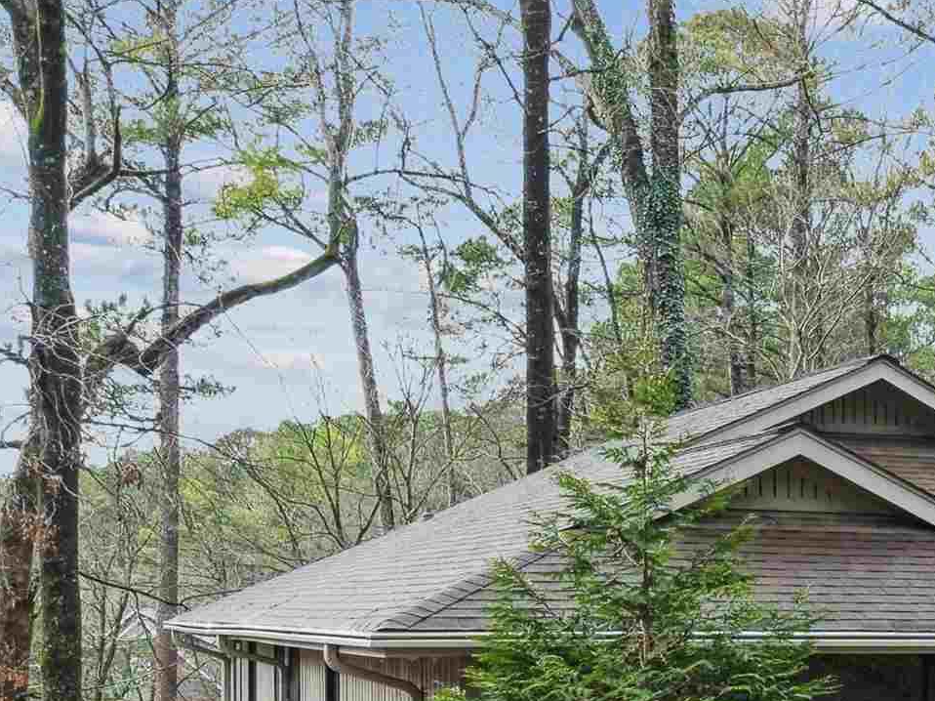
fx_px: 2079
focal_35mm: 77
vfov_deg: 17.1
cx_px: 1168
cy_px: 1088
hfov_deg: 22.9
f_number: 1.8
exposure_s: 1/500
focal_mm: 8.7
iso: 200
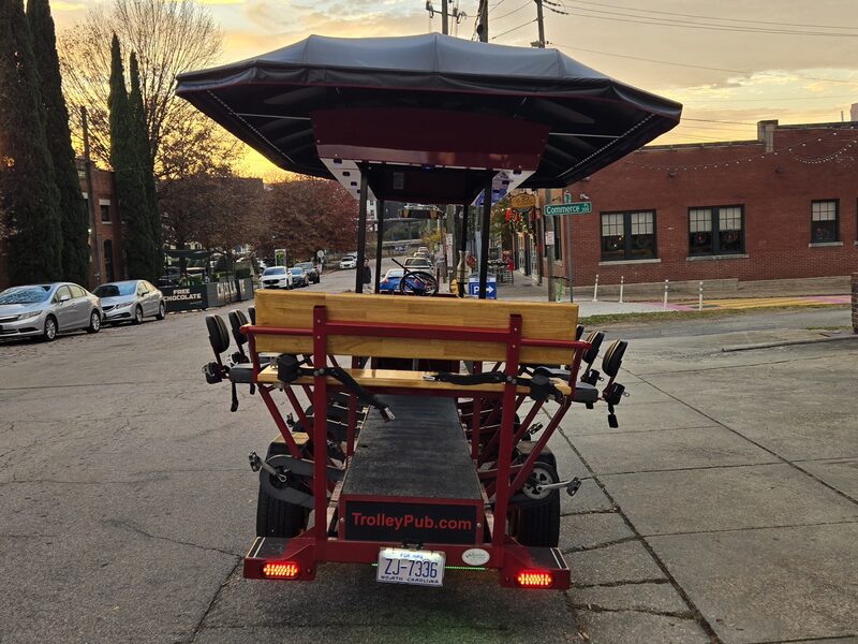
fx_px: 570
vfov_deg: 58.9
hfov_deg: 73.9
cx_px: 429
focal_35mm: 23
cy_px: 322
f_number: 1.8
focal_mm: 5.4
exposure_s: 1/182
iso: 32
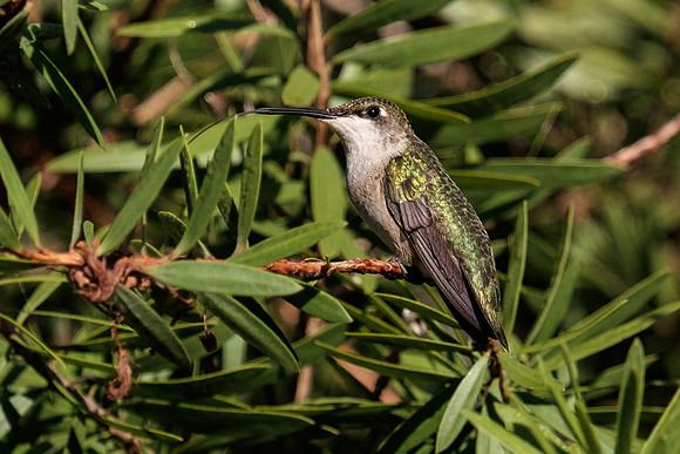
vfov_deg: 1.7
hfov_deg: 2.6
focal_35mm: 798
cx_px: 396
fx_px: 15068
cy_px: 205
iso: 400
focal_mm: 200
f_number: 4.8
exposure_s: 1/2000
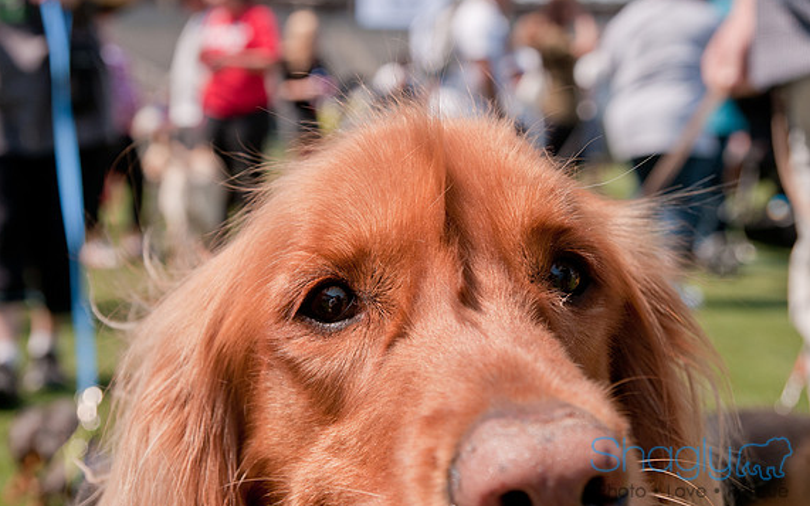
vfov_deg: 21.0
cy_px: 254
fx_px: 1369
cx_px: 406
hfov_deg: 33.0
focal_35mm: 62
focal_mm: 40
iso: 200
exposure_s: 1/640
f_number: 5.6
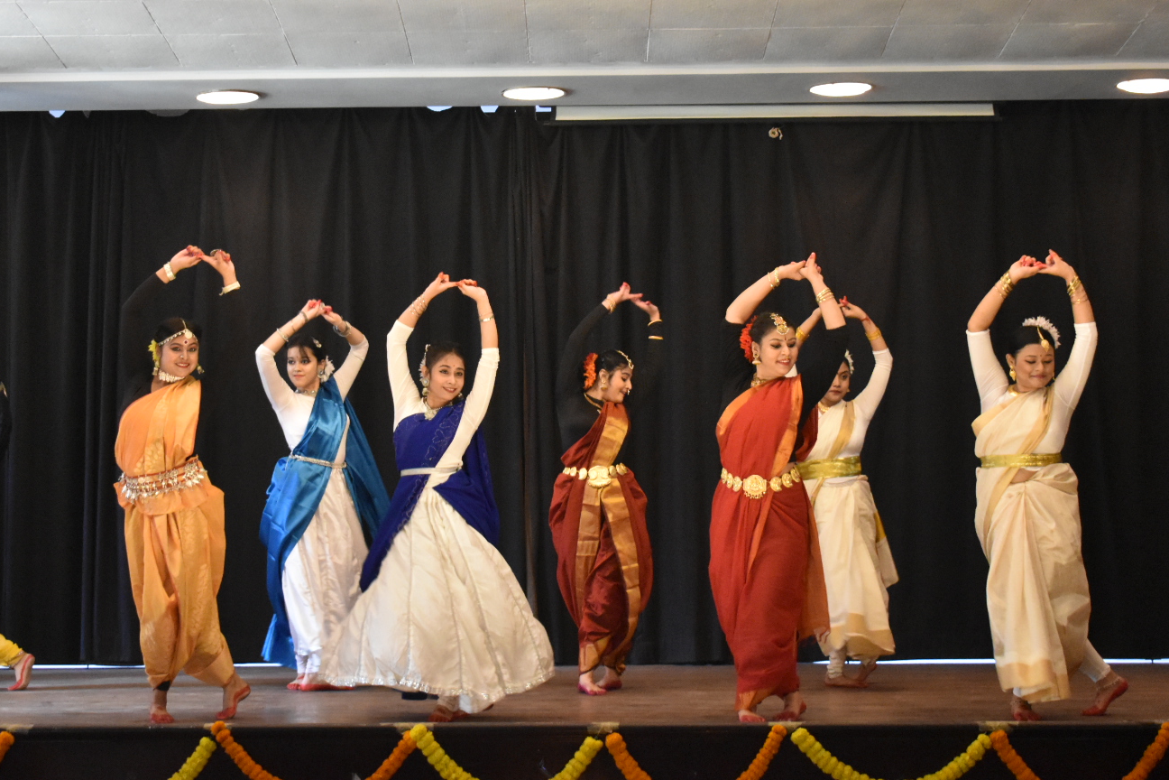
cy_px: 314
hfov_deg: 27.0
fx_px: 2435
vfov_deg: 18.2
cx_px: 506
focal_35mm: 75
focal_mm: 40
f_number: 5
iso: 5000
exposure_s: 1/40
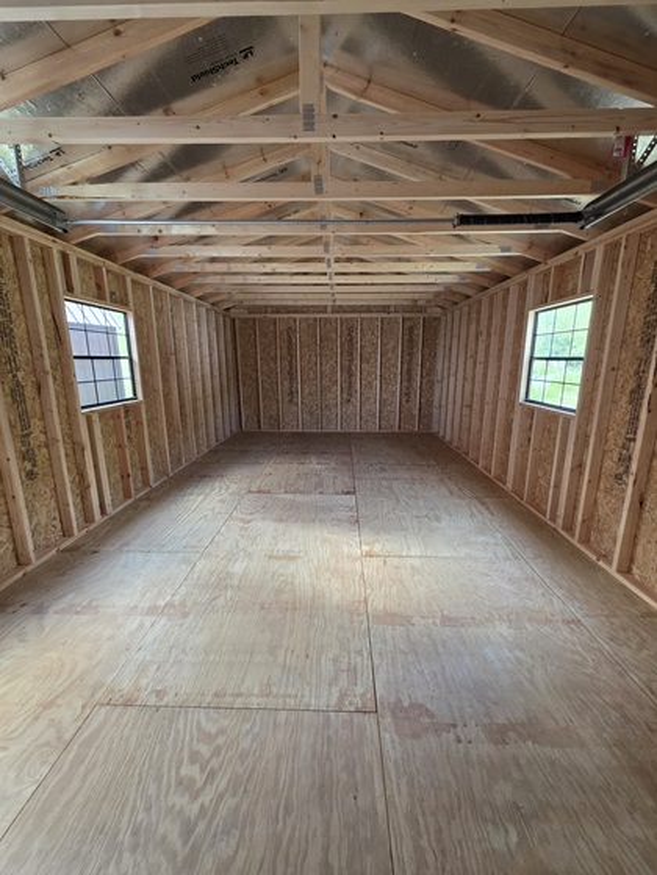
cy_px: 438
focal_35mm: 13
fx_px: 329
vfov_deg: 106.2
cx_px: 328
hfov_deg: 89.9
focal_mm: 2.2
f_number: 1.9
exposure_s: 1/359
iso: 400
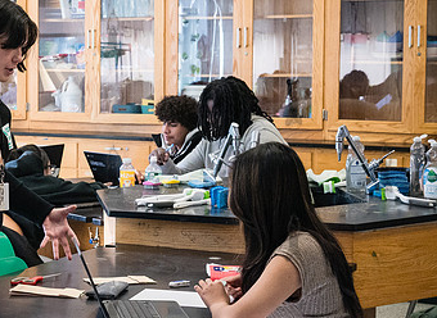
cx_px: -1
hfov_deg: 20.6
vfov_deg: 15.6
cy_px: 130
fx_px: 1163
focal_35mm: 93
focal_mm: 39
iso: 6400
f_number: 5
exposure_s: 1/500
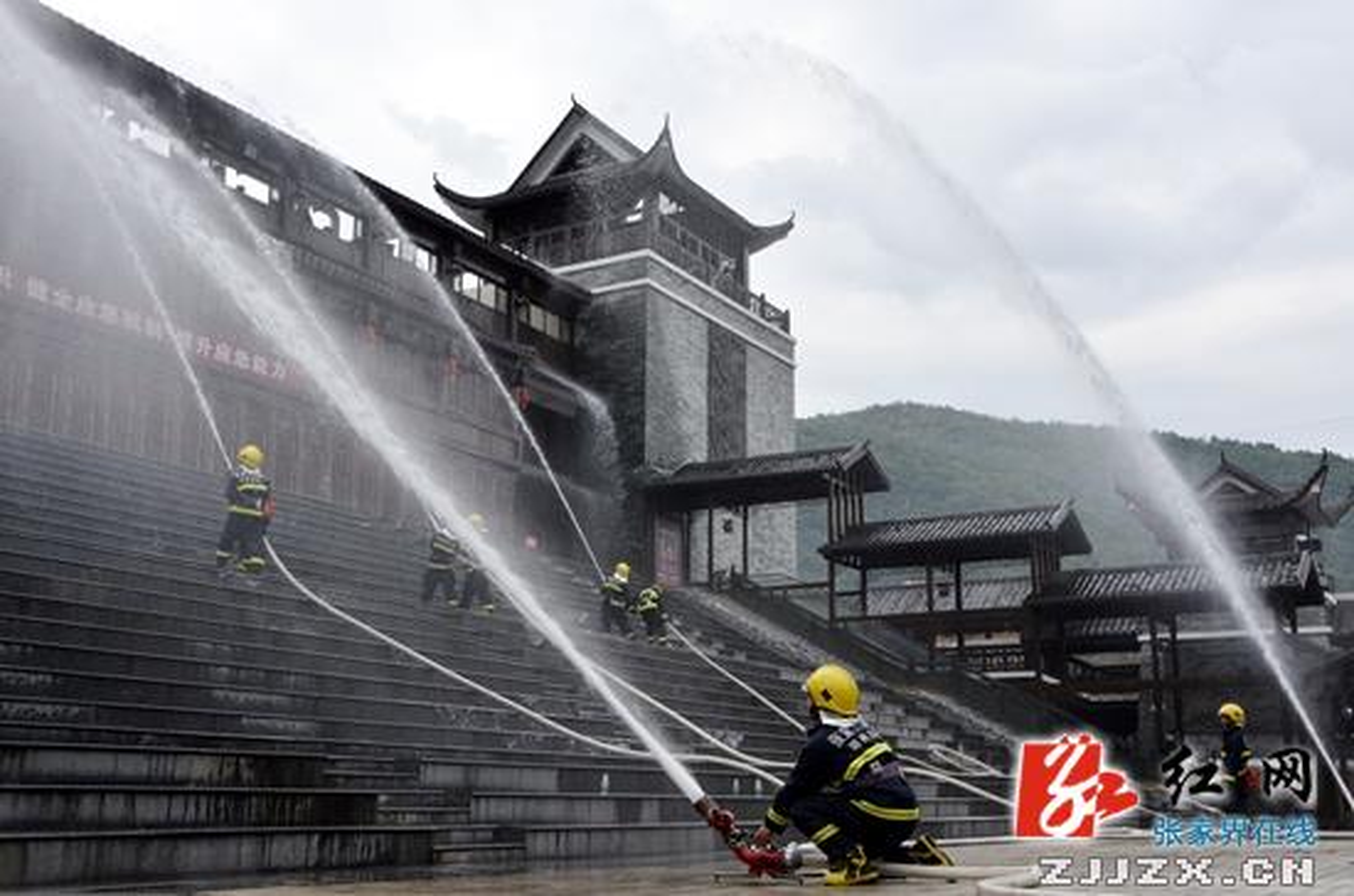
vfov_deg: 32.9
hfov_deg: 48.0
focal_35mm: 40
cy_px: 448
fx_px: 1520
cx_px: 677
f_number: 10
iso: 250
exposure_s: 1/400
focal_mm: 27
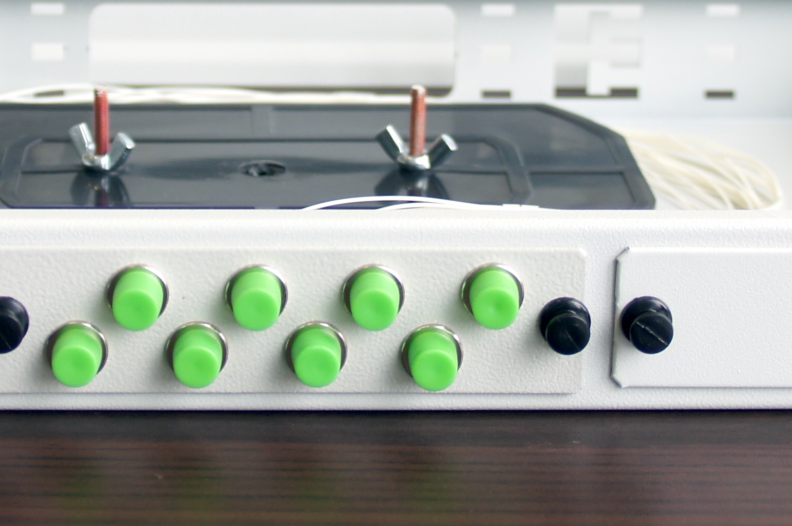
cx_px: 294
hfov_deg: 17.8
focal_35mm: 115
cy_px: 45
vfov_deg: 11.8
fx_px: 2527
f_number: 4
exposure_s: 1/40
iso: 100
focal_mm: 24
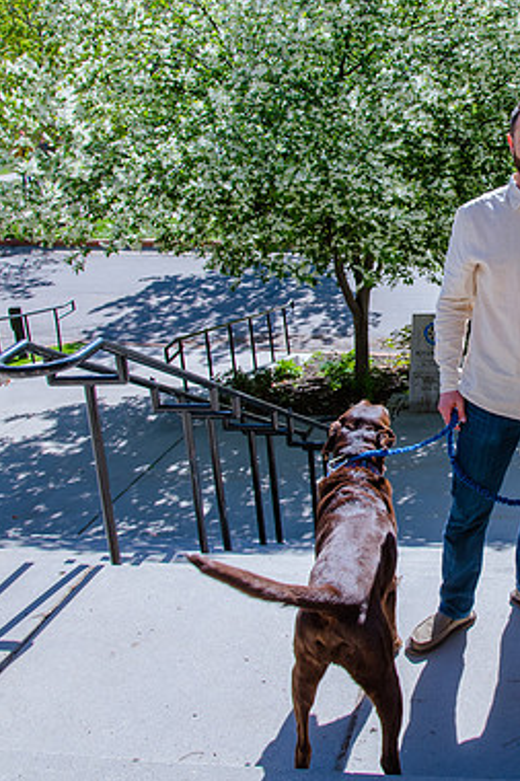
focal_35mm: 44
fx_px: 954
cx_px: 461
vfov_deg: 44.3
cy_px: 314
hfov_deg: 29.3
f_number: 9
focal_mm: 24
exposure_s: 1/250
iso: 200
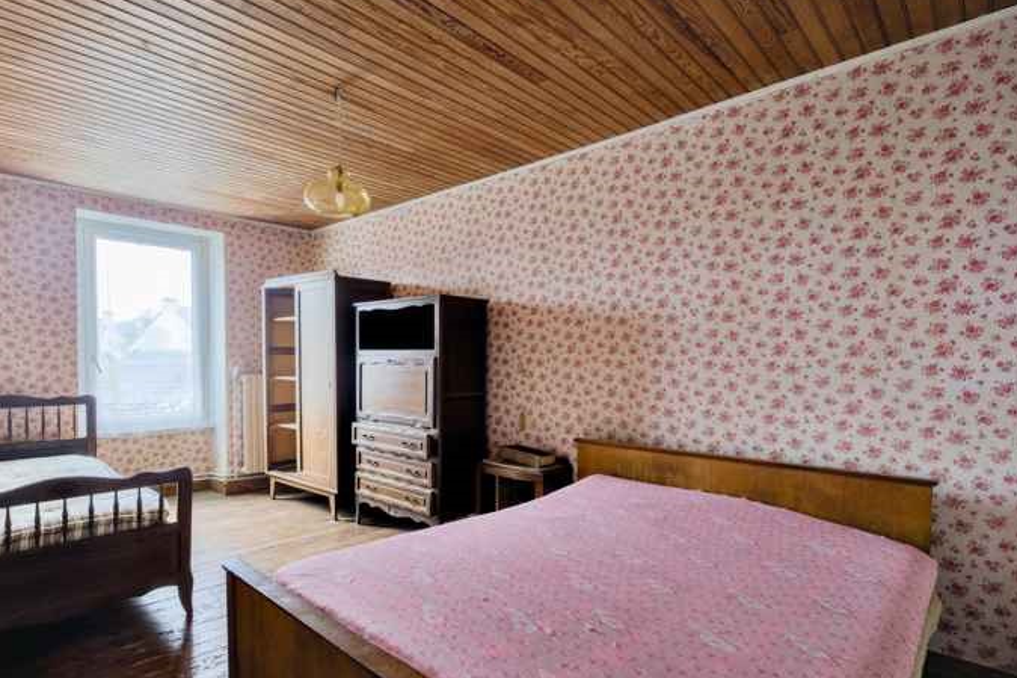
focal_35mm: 19
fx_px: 537
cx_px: 447
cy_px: 383
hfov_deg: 86.5
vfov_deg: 64.3
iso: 800
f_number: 8
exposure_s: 1/13
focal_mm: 16
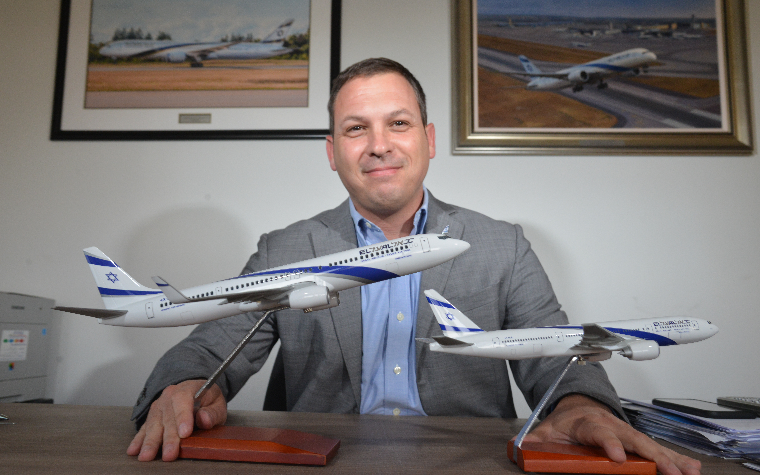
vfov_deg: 39.4
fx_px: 663
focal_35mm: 32
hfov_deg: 59.7
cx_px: 381
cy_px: 235
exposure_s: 1/80
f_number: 7.1
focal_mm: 31
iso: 1600
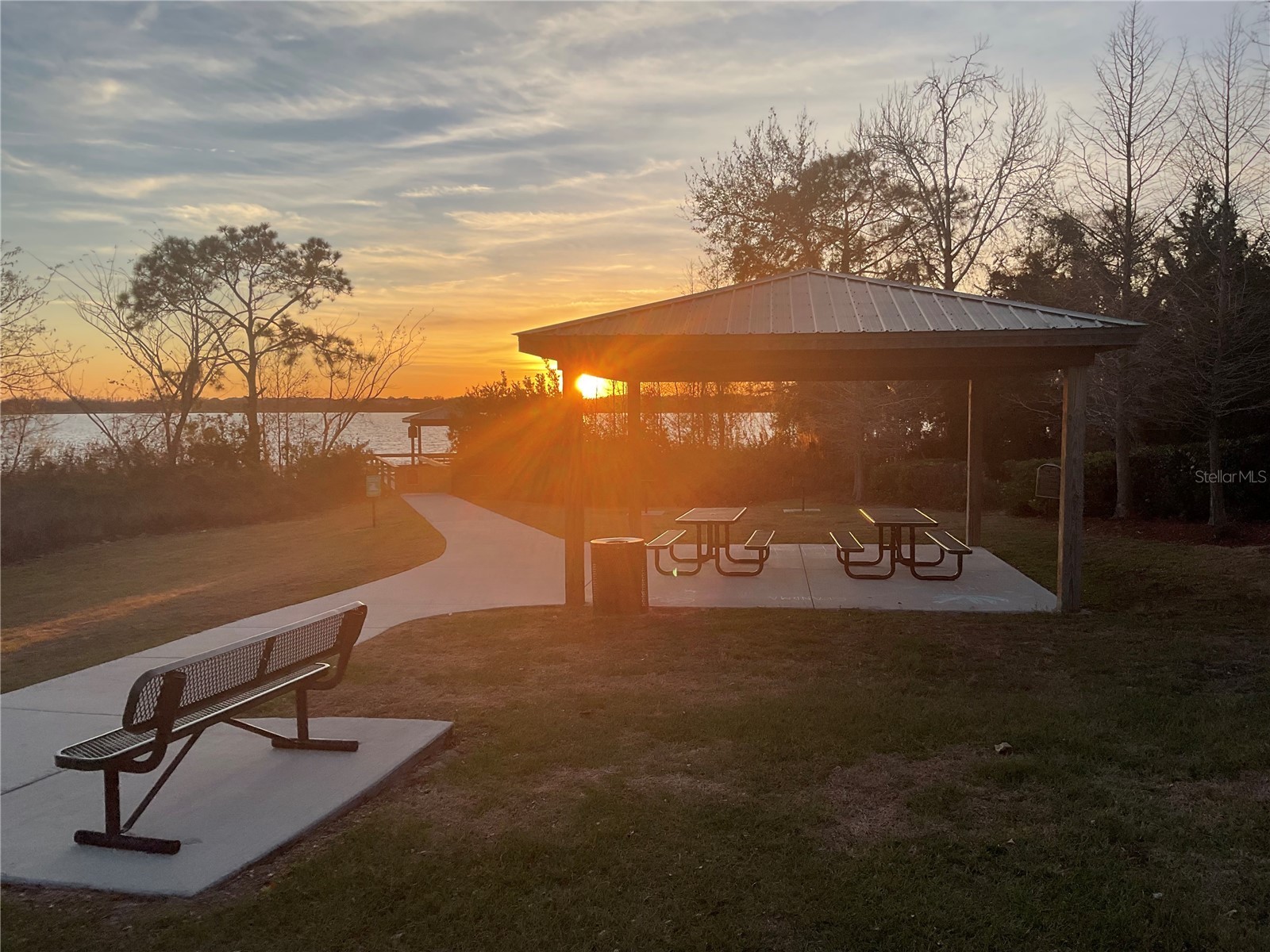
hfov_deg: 61.7
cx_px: 635
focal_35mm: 29
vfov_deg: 48.2
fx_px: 1064
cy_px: 476
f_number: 1.8
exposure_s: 1/606
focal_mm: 3
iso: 16
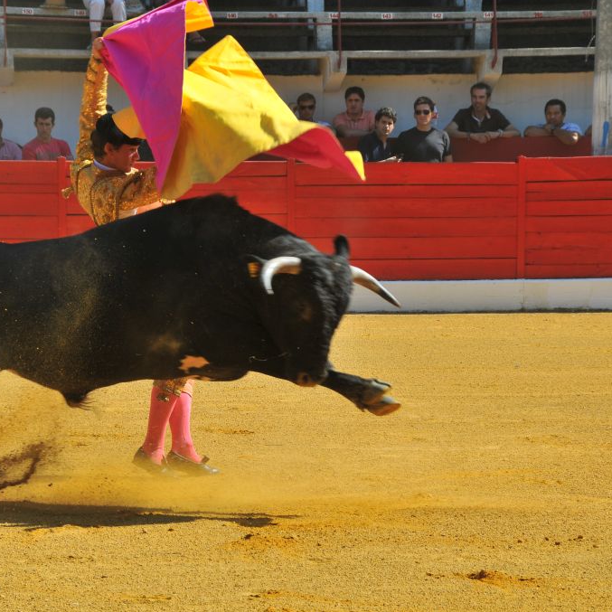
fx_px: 3080
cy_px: 306
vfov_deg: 11.3
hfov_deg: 11.3
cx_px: 195
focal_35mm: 154
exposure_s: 1/350
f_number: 8
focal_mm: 80
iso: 200
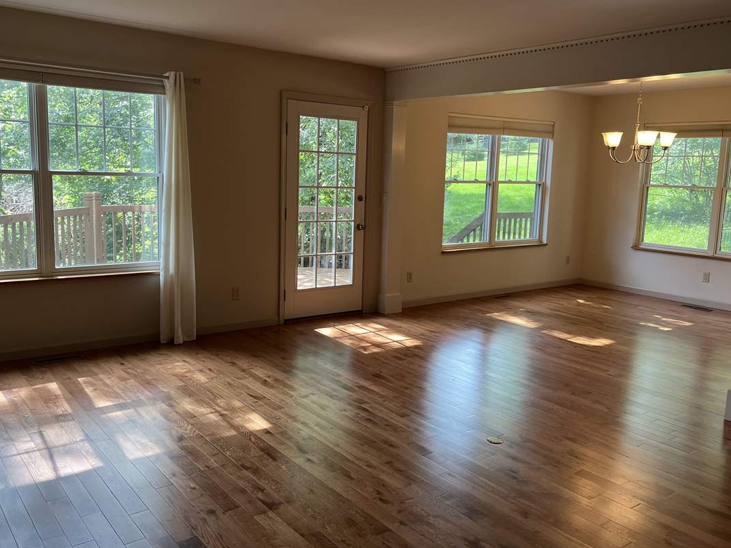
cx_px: 355
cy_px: 262
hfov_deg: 58.4
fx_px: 654
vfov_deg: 45.4
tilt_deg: -3.7
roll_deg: -0.7
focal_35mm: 31
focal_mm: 5.1
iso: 80
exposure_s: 1/120
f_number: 1.6
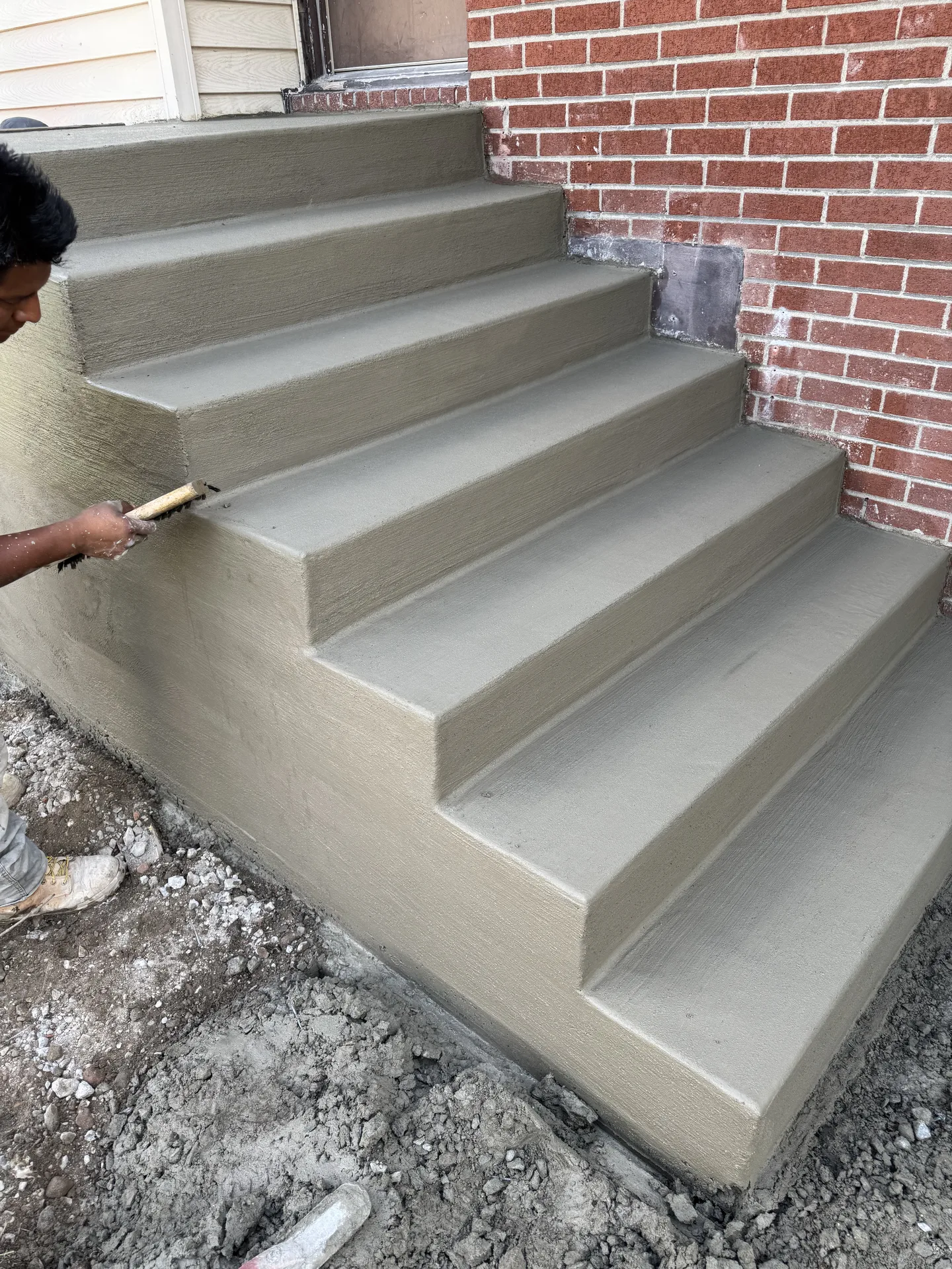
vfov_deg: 71.6
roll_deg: +3.5
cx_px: 476
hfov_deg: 56.8
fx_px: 880
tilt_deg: -29.3
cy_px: 634
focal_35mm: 24
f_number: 1.78
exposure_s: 1/448
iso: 80
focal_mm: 6.76
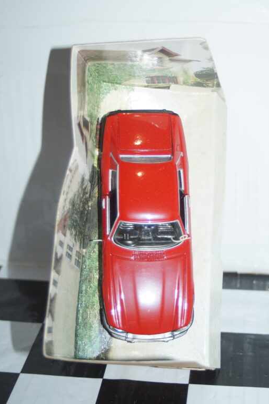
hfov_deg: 22.0
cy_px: 178
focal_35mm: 62
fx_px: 691
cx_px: 144
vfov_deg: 32.6
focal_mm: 35
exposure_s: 1/160
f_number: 4
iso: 200
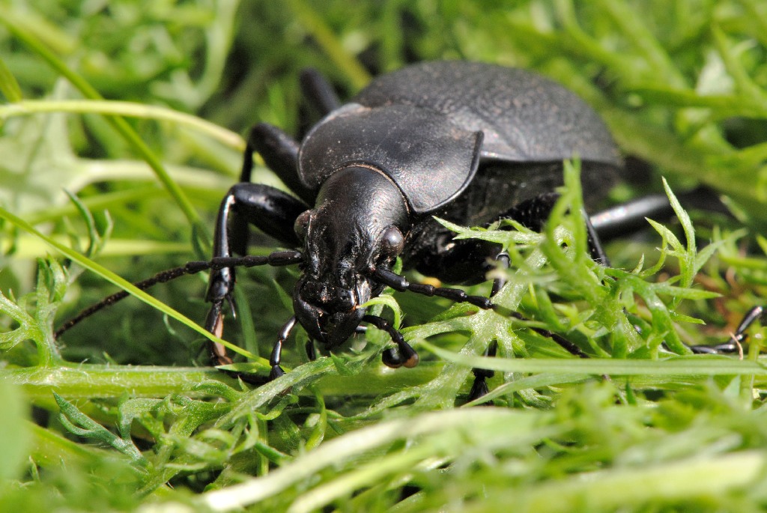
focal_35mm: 158
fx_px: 3359
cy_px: 256
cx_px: 384
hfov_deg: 13.0
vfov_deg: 8.7
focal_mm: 105
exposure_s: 1/60
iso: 400
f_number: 18
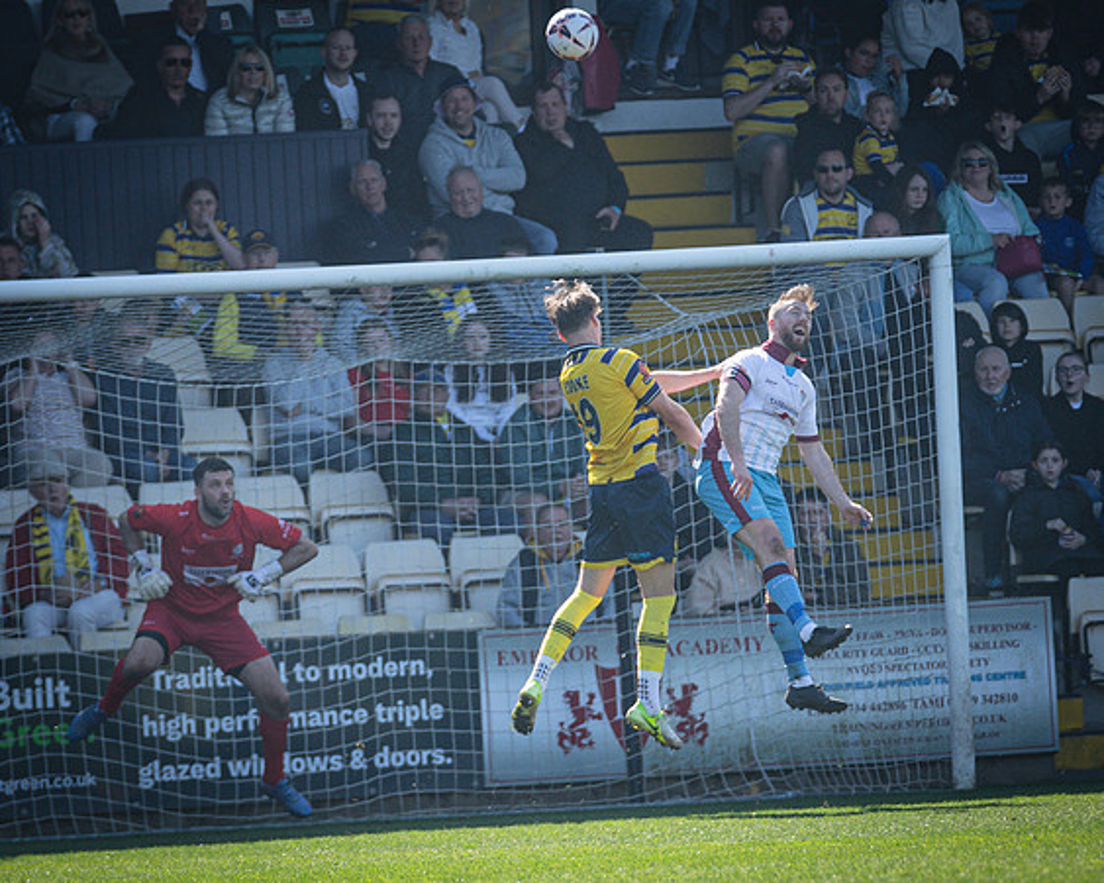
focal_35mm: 602
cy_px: 507
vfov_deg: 2.6
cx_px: 470
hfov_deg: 3.2
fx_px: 19650
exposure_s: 1/1600
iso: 400
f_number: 4
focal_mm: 310
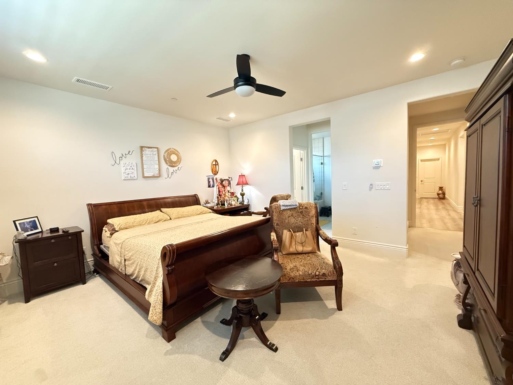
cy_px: 192
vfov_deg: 85.7
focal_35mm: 14
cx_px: 256
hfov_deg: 102.1
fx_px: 207
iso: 1000
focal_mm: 2.22
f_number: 2.2
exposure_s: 1/60
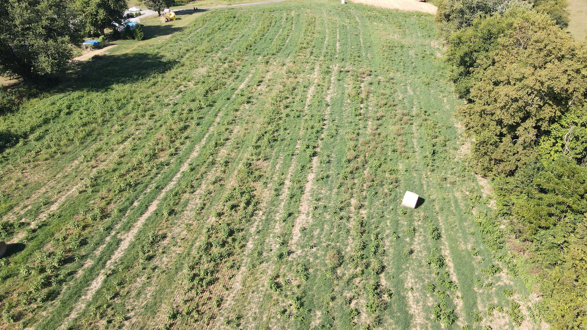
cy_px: 138
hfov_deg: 69.9
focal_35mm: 27
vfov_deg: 42.8
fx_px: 420
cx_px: 297
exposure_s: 1/240
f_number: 2.8
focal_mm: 4.5
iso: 100
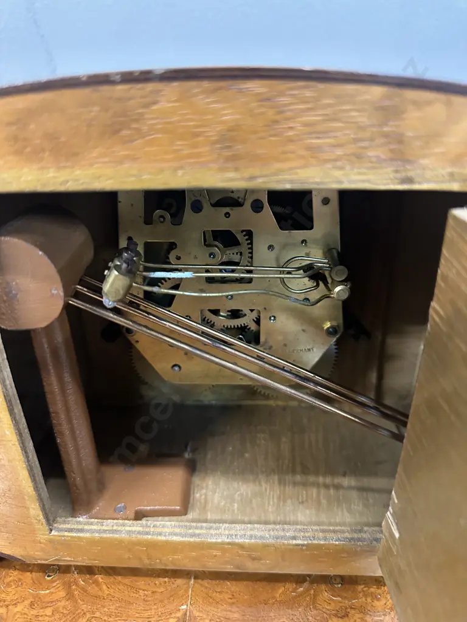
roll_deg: +0.7
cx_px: 234
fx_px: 432
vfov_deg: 71.6
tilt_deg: -28.2
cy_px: 311
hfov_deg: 56.8
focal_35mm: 24
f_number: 1.78
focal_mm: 6.86
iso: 640
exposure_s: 1/33
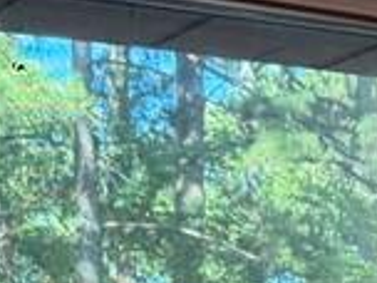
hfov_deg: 11.5
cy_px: 633
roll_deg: +1.1
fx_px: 1764
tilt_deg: -6.3
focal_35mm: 162
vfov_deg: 8.5
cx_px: 623
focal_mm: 6.76
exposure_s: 1/190
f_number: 1.78
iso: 160
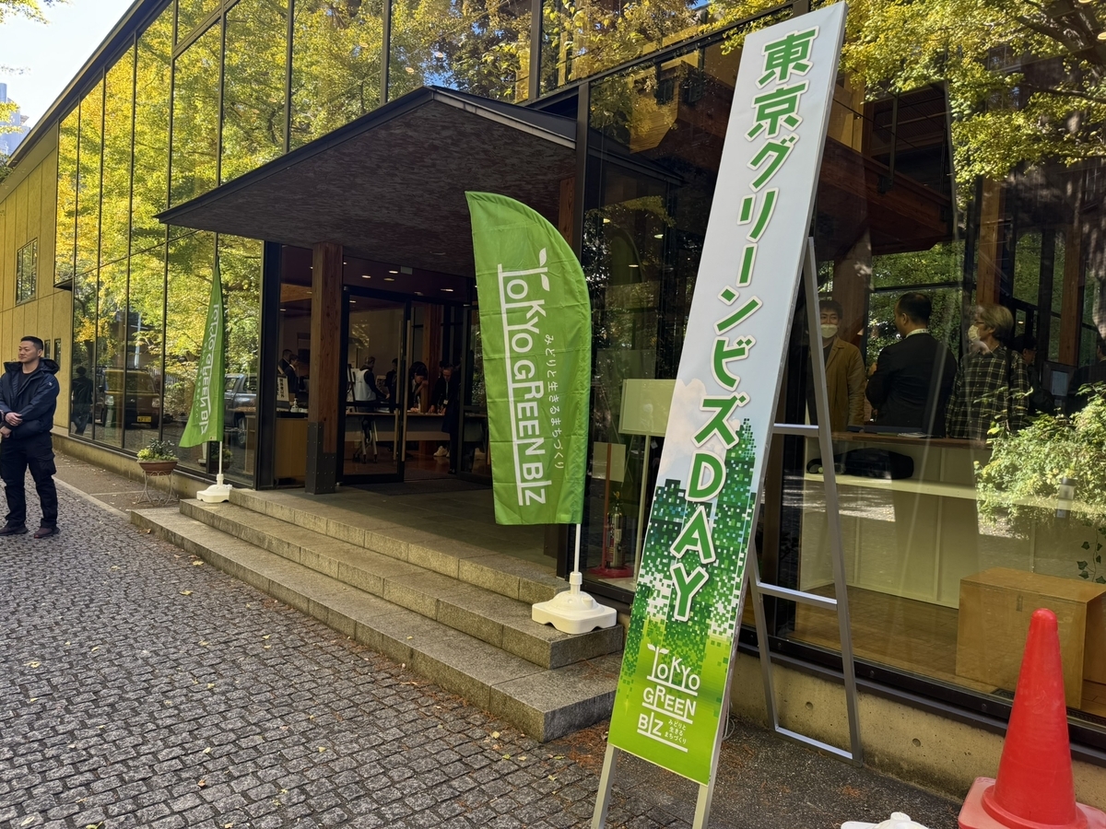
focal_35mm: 24
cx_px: 553
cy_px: 414
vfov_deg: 56.8
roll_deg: -2.4
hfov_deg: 71.6
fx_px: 767
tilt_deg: -1.2
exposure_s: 1/121
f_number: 1.78
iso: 80
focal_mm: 6.76
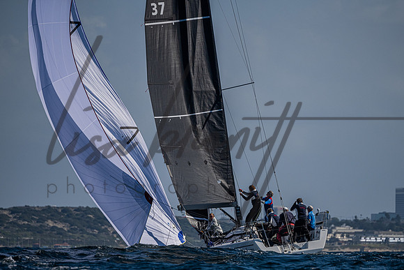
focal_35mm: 456
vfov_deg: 3.0
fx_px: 5116
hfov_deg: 4.5
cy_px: 167
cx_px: 224
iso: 400
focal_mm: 360
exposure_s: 1/6400
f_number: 5.6
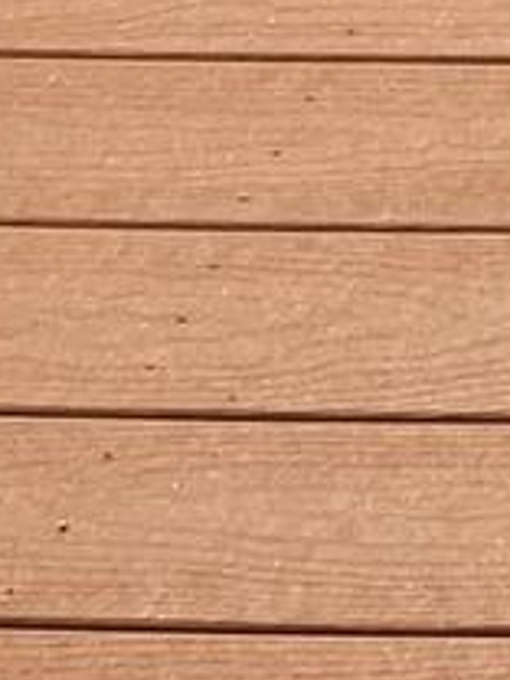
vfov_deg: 10.1
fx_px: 3536
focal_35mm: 180
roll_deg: -2.9
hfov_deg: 6.2
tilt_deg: -30.1
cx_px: 2262
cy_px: -706
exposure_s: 1/1946
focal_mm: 5.1
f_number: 1.6
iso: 32
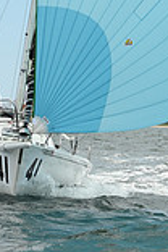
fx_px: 1820
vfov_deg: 7.8
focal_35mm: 260
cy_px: -142
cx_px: 103
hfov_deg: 5.3
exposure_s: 1/1000
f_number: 8
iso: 320
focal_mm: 70
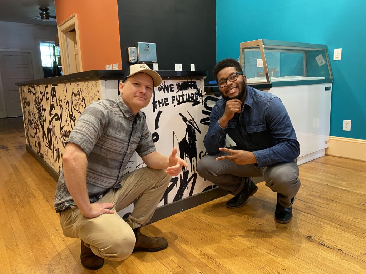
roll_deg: +1.8
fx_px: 275
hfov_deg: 67.3
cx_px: 183
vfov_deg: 53.1
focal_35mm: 26
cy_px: 137
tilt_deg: -11.9
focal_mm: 4.25
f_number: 1.8
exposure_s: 1/60
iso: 320
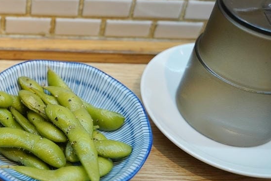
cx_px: -23
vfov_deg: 22.1
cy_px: 46
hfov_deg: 29.8
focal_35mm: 61
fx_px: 459
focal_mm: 28
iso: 1250
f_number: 4
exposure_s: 1/60
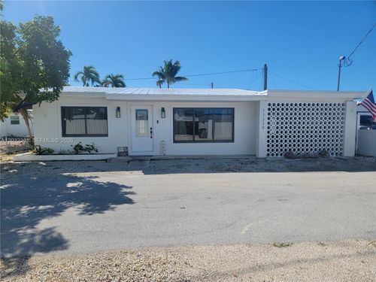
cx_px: 188
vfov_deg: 56.8
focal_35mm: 24
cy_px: 141
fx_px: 261
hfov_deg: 71.6
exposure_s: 1/1255
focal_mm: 6.7
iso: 16
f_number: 1.8
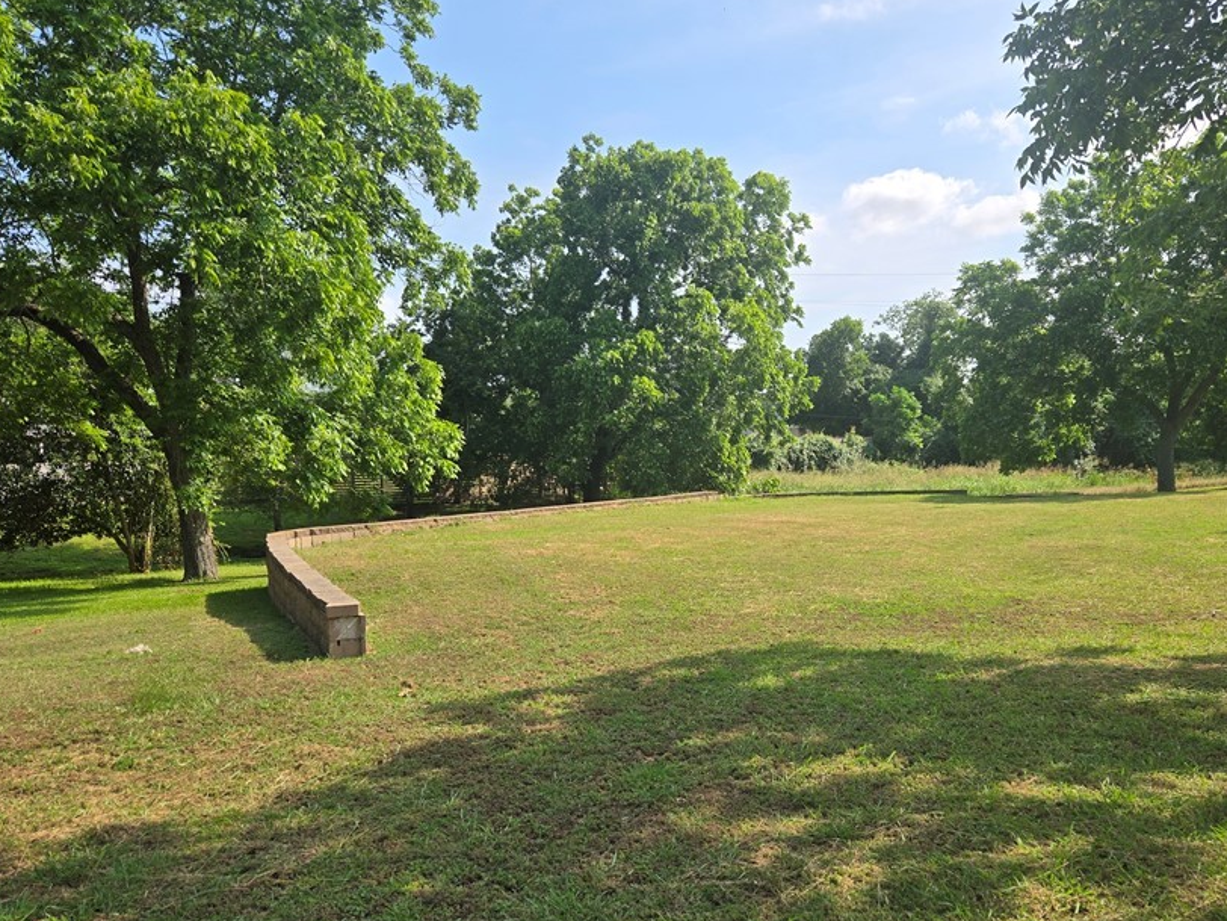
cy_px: 528
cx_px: 709
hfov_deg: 61.3
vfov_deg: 48.1
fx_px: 1028
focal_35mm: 29
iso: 25
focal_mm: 5.4
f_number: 1.8
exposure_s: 1/1493
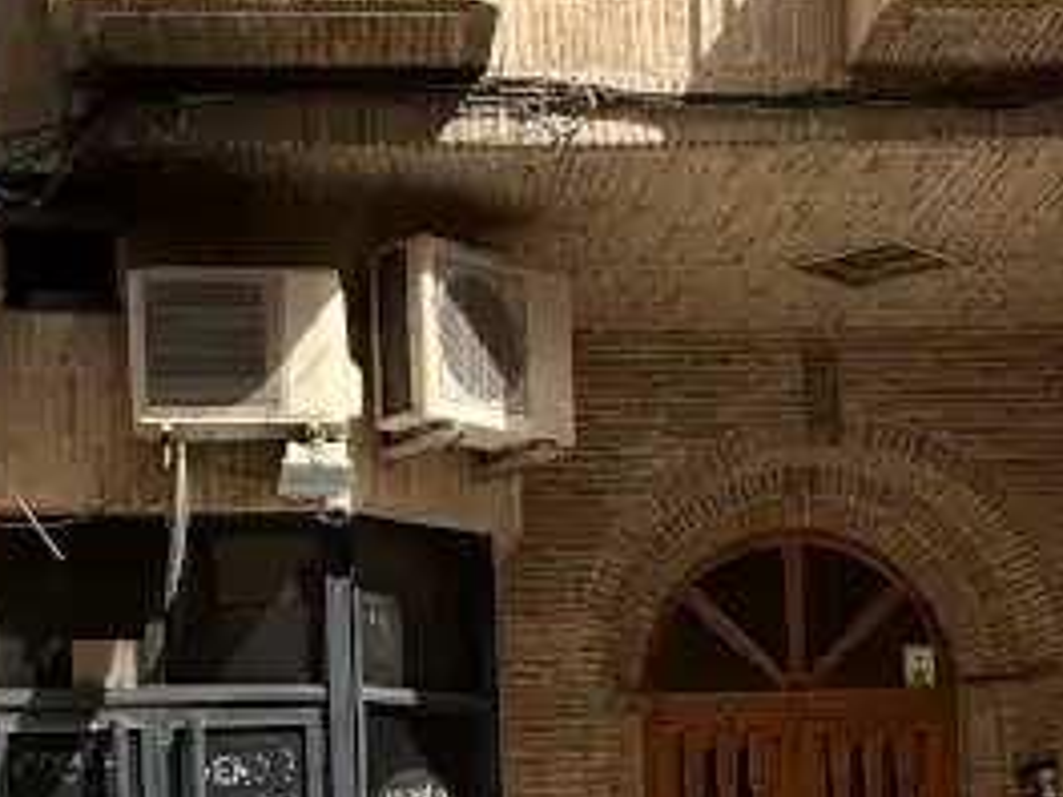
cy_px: 930
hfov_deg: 22.2
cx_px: 588
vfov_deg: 16.2
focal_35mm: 88
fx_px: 2702
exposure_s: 1/1577
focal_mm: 3
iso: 25
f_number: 1.8
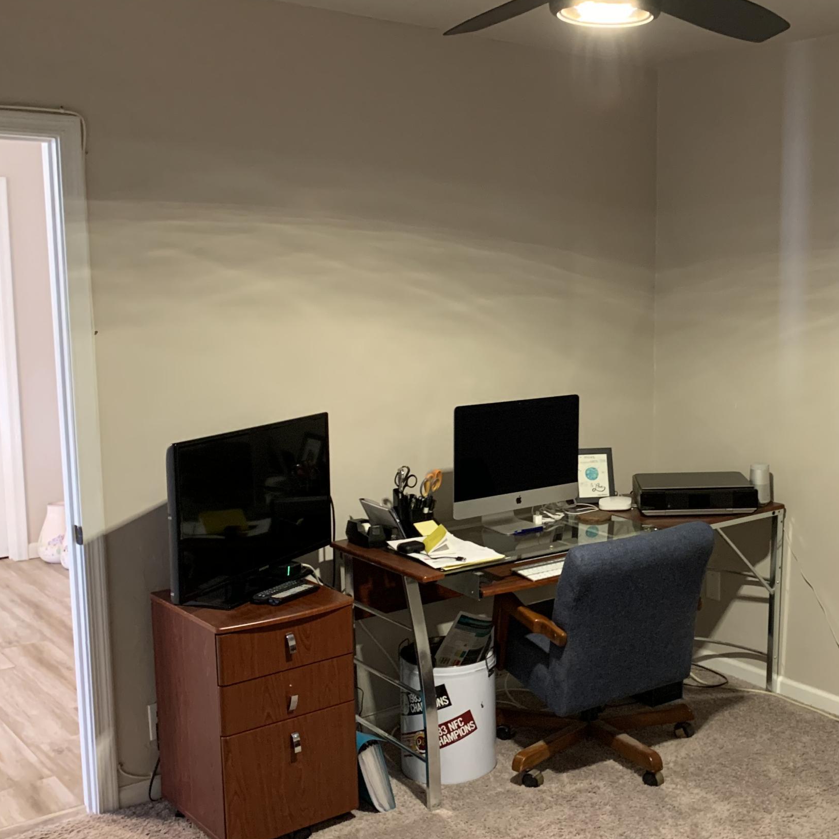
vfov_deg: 40.0
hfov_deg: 39.1
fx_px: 1152
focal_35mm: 42
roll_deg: -0.1
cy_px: 446
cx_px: 614
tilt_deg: -7.3
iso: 400
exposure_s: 1/30
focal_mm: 4.25
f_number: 1.8
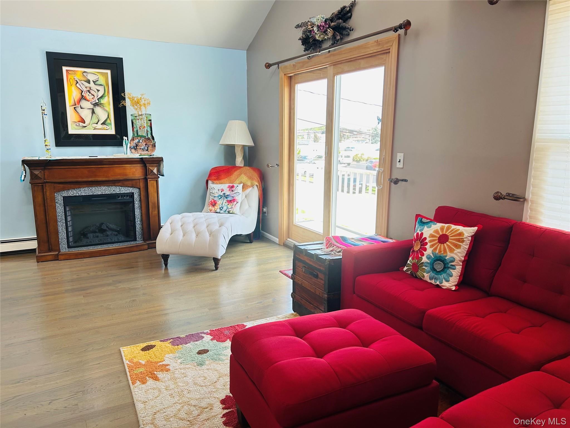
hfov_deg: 67.3
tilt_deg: -10.3
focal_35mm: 26
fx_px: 428
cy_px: 214
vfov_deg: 53.1
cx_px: 285
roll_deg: +0.2
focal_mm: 5.7
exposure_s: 1/121
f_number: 1.5
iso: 50
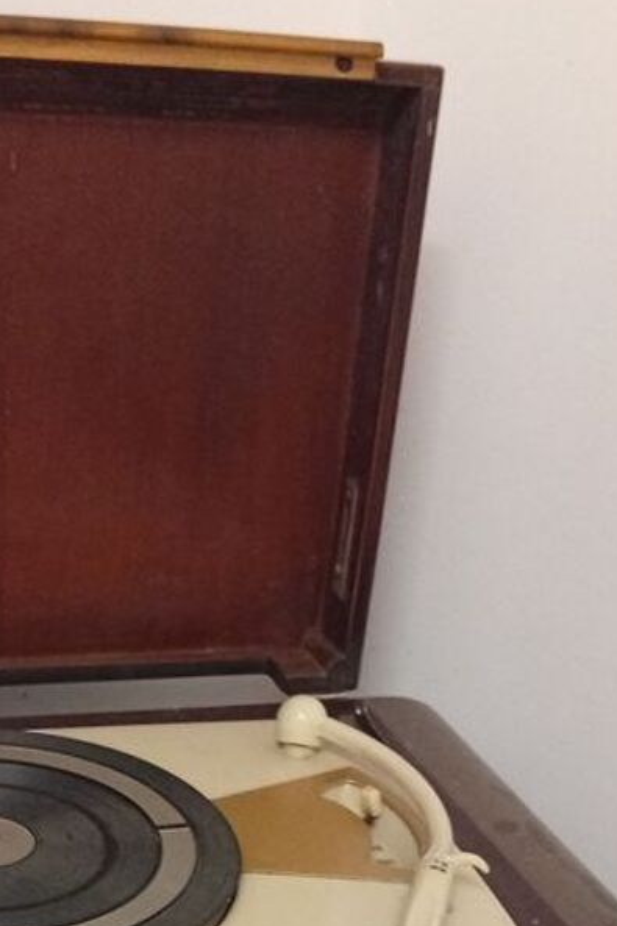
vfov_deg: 30.0
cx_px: 194
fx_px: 1620
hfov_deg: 21.5
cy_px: 896
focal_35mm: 63
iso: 728
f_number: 1.8
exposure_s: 1/20
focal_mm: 3.84
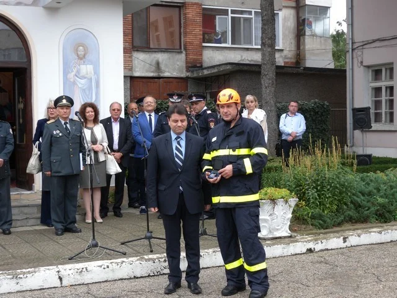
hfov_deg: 33.8
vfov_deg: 25.7
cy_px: 149
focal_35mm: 57
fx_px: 654
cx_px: 198
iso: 64
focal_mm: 12.3
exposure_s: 1/75.5
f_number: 3.9
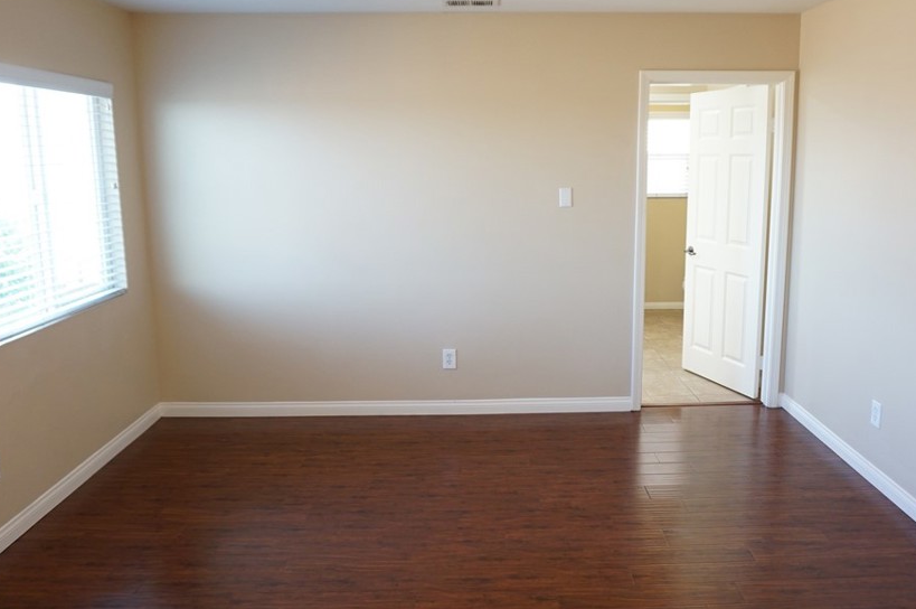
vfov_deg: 43.5
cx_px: 502
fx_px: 762
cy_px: 274
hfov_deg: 61.9
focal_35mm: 30
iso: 640
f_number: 3.5
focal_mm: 16
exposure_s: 1/60
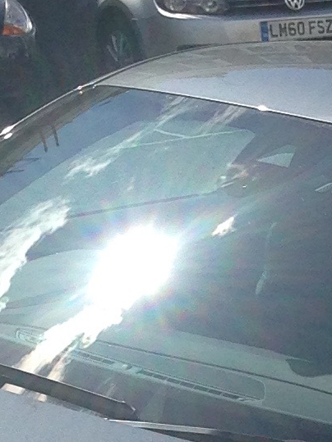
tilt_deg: -14.6
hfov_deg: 7.4
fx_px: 2559
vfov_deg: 9.6
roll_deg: -0.2
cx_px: 214
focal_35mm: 200
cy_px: 642
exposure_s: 1/1695
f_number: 2.4
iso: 50
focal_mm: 4.12
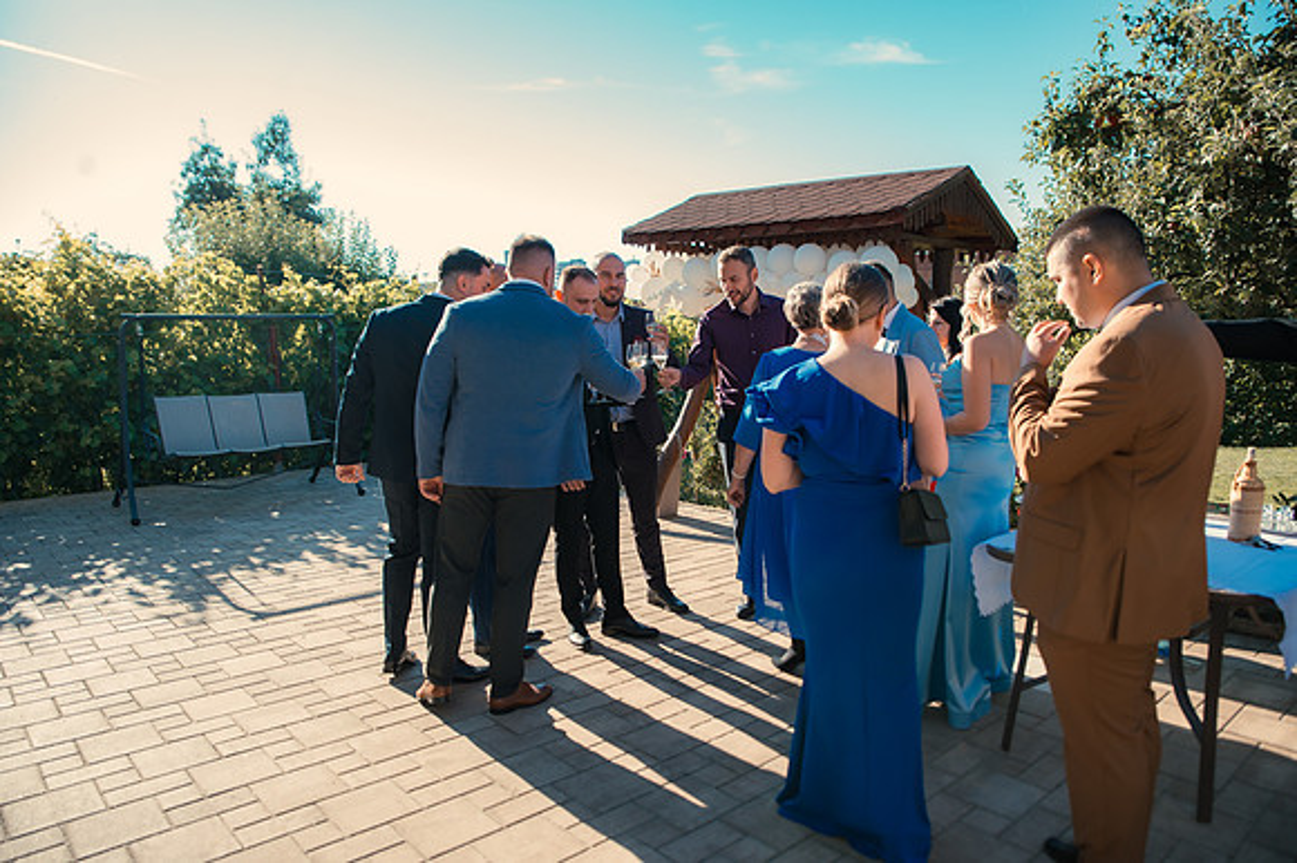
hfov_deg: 73.8
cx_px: 648
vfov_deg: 53.1
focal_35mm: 24
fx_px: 864
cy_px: 432
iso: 100
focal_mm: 24
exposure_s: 1/250
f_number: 3.5
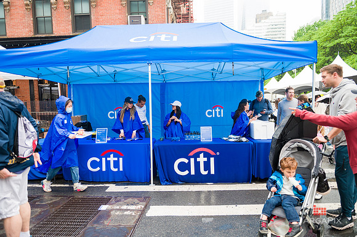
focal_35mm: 24
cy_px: 118
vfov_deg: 53.1
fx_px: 238
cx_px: 178
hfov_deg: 73.8
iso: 200
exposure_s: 1/250
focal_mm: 24
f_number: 3.2
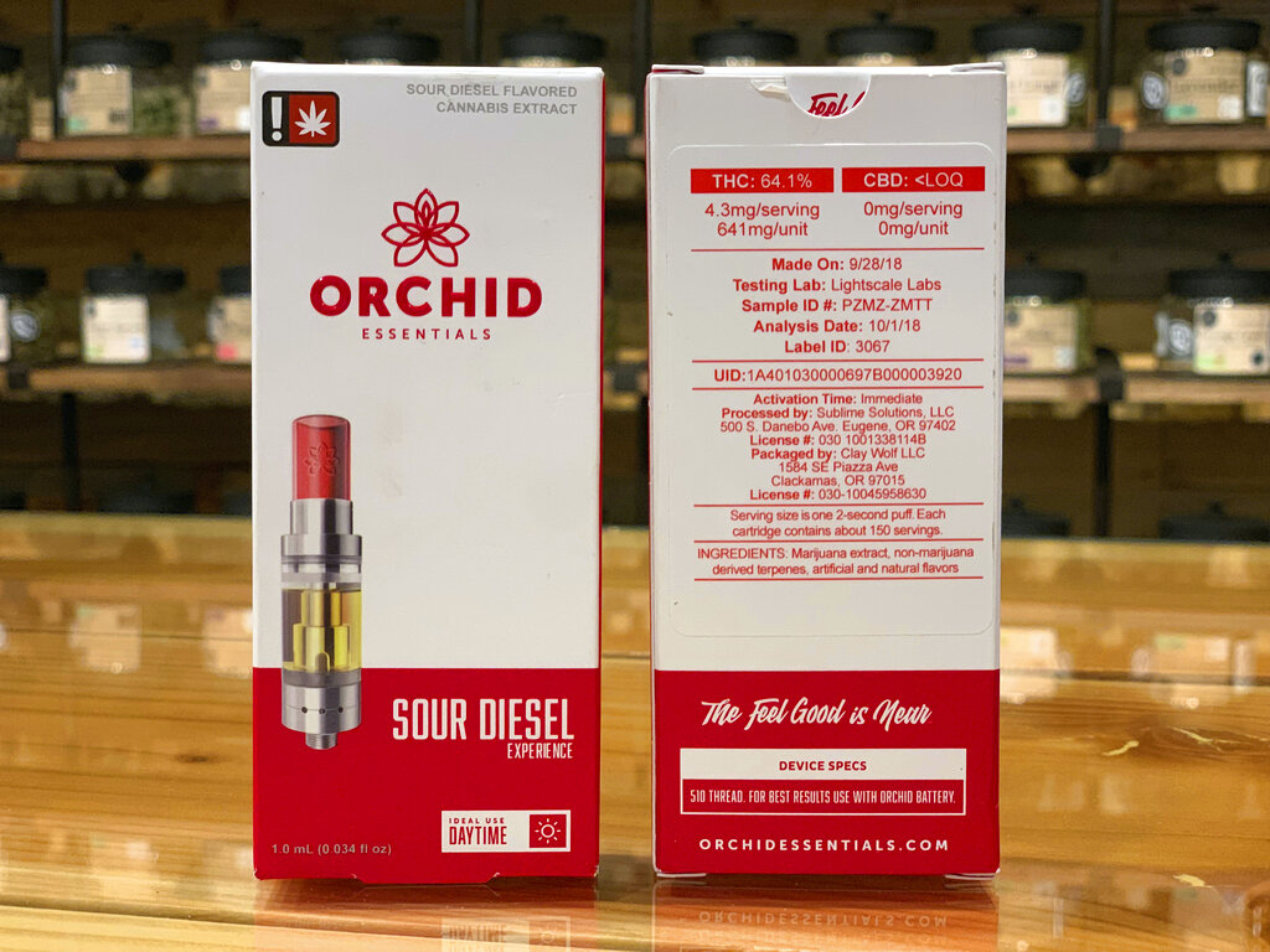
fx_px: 1908
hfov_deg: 36.8
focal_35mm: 52
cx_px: 635
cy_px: 476
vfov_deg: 28.0
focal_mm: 6
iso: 200
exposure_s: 1/60
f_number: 2.4
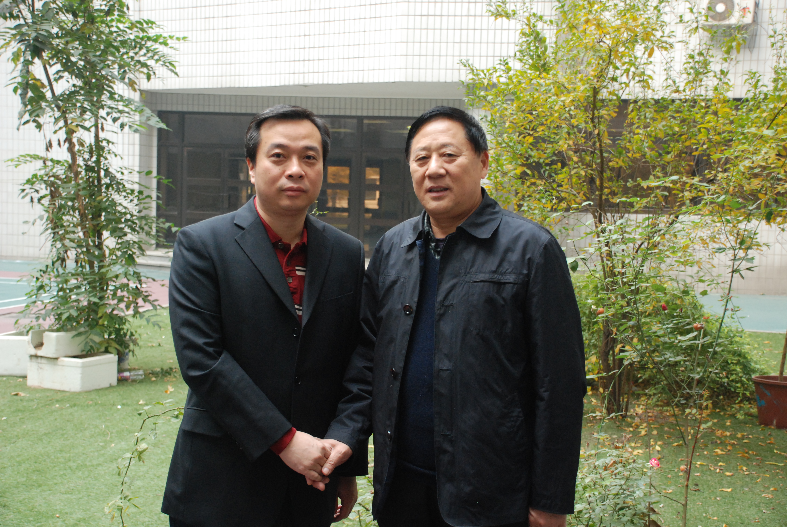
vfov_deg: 25.8
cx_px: 394
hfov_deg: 37.8
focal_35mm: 52
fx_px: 1149
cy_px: 264
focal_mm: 35
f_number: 4.5
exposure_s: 1/80
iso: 800
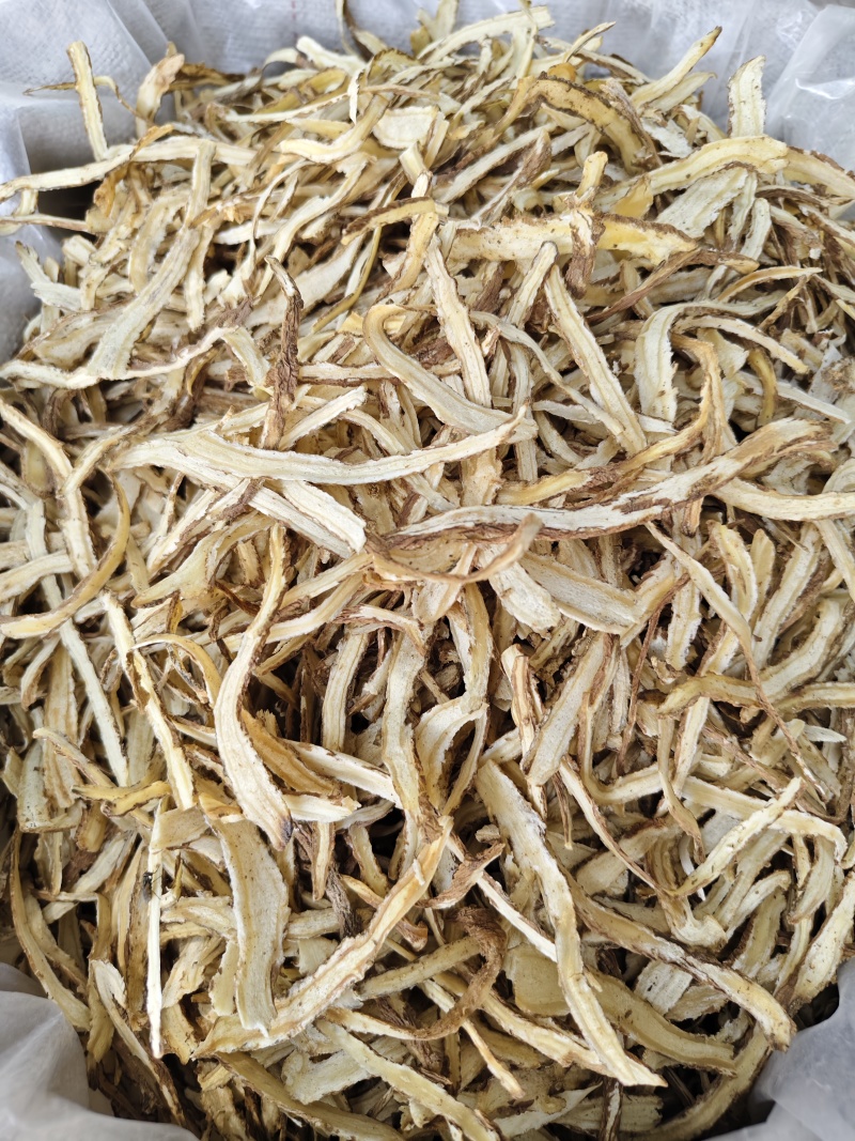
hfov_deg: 58.9
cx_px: 428
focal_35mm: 23
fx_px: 758
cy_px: 570
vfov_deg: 73.9
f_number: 1.88
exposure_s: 1/100
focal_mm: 5.56
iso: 135
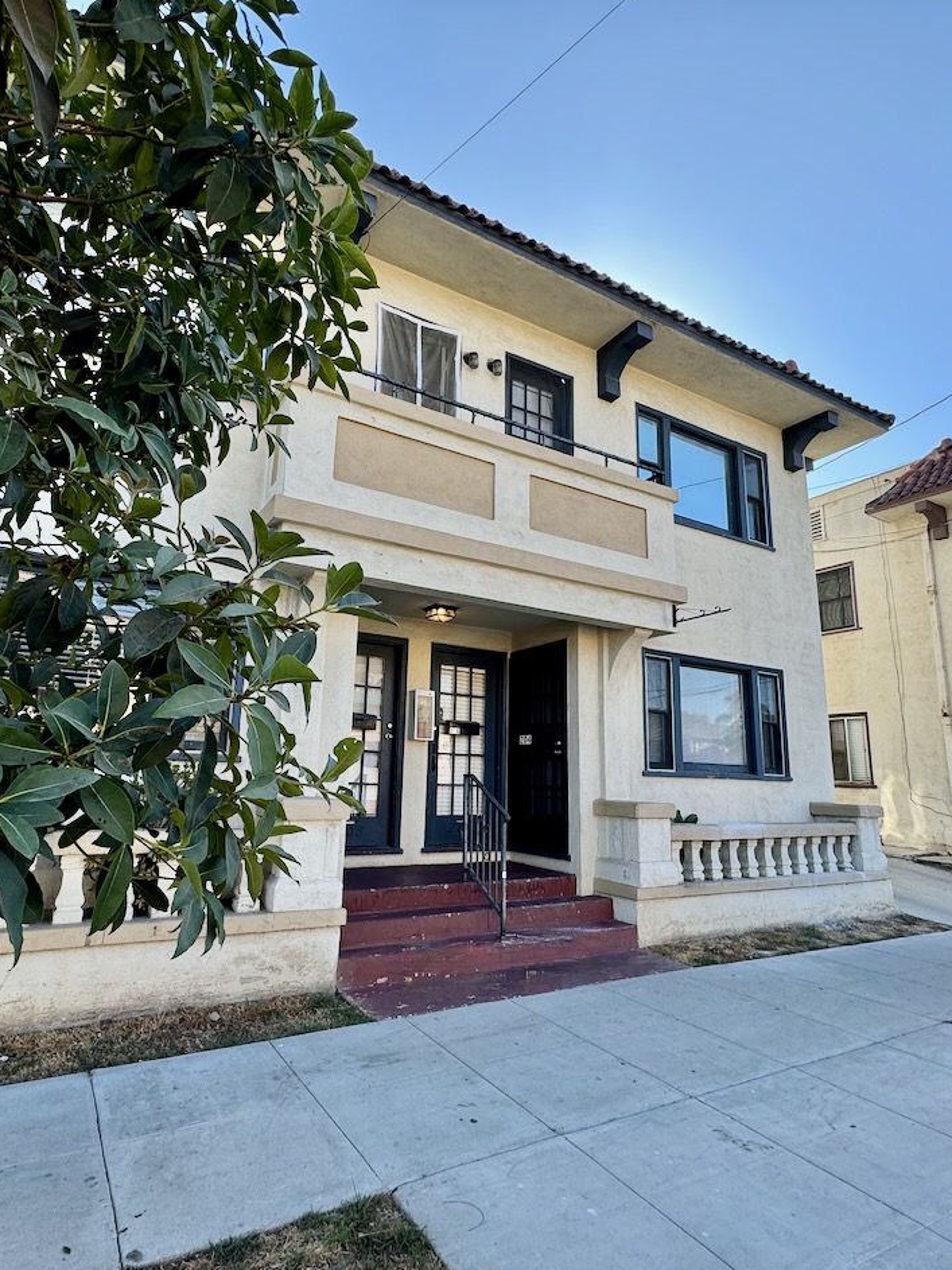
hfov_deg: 68.6
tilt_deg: +11.1
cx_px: 447
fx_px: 697
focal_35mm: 19
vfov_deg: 84.7
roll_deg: -1.2
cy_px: 637
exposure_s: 1/467
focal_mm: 2.22
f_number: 2.2
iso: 40
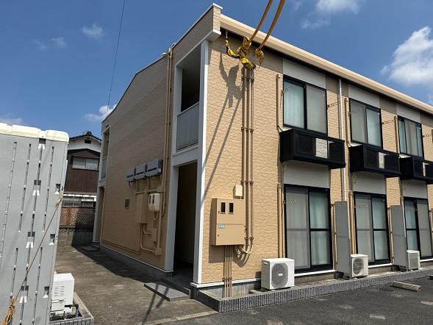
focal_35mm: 24
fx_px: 300
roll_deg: -1.6
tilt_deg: +10.0
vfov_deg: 56.8
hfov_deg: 71.6
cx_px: 216
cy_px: 162
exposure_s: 1/7092
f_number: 1.78
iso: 80
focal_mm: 6.76
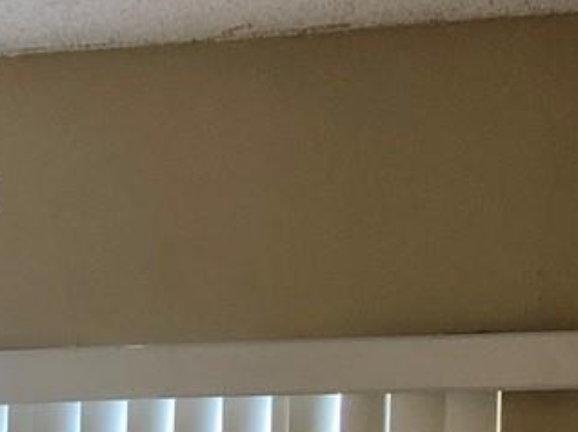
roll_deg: -0.4
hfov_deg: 13.1
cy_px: 866
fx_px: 2353
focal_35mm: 141
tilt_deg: -3.7
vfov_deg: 9.8
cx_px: -345
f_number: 1.8
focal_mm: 4
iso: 32
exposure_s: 1/30
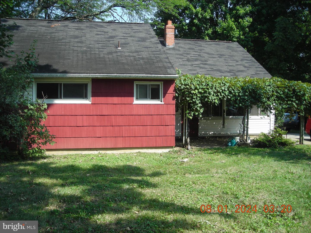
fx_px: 341
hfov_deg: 49.0
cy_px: 116
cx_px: 156
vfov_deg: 37.7
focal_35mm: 38
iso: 50
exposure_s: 1/280
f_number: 3.2
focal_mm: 6.3
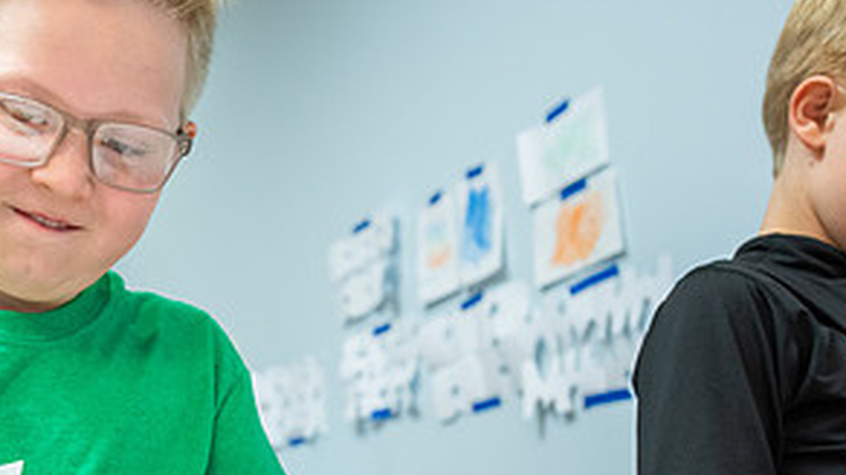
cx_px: 127
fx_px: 1121
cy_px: 375
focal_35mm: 50
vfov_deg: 23.6
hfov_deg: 39.1
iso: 1250
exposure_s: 1/200
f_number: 2.8
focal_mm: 24
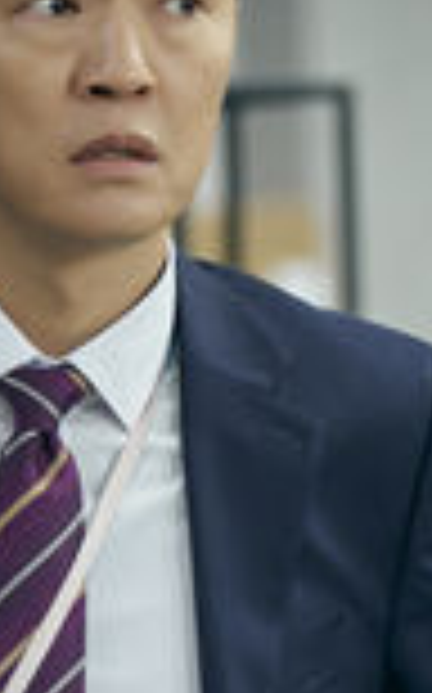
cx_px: 284
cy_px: 490
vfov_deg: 5.6
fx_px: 7134
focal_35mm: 378
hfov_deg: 3.5
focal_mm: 95
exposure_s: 1/320
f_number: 2.8
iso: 2000
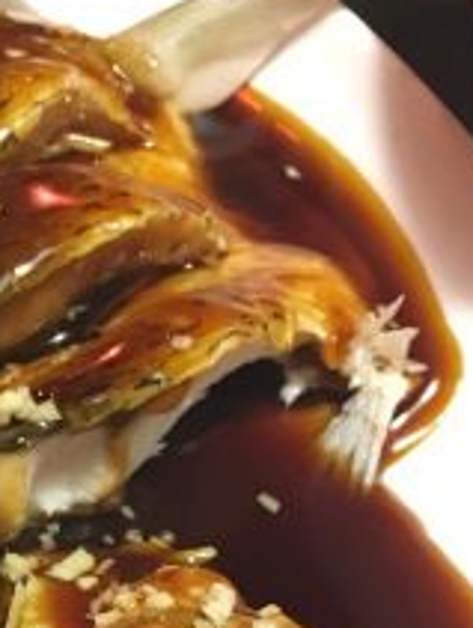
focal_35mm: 96
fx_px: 1744
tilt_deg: -55.9
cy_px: 810
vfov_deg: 19.0
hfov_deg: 15.1
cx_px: -37
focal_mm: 4.15
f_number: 2.2
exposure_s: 1/17
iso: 200
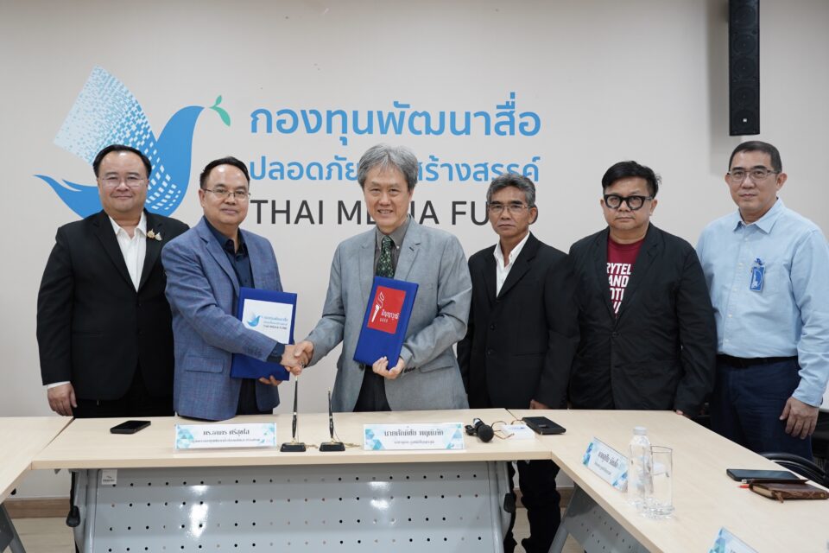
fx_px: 829
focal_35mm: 36
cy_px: 276
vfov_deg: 36.9
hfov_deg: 53.1
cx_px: 414
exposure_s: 1/50
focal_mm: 36
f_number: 5.6
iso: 800
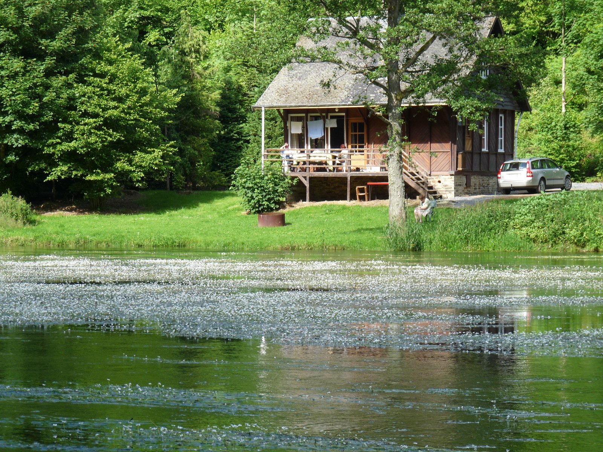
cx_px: 302
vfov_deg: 11.1
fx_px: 2334
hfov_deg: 14.7
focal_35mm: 134
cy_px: 226
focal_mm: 23.7
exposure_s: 1/200
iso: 100
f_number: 4
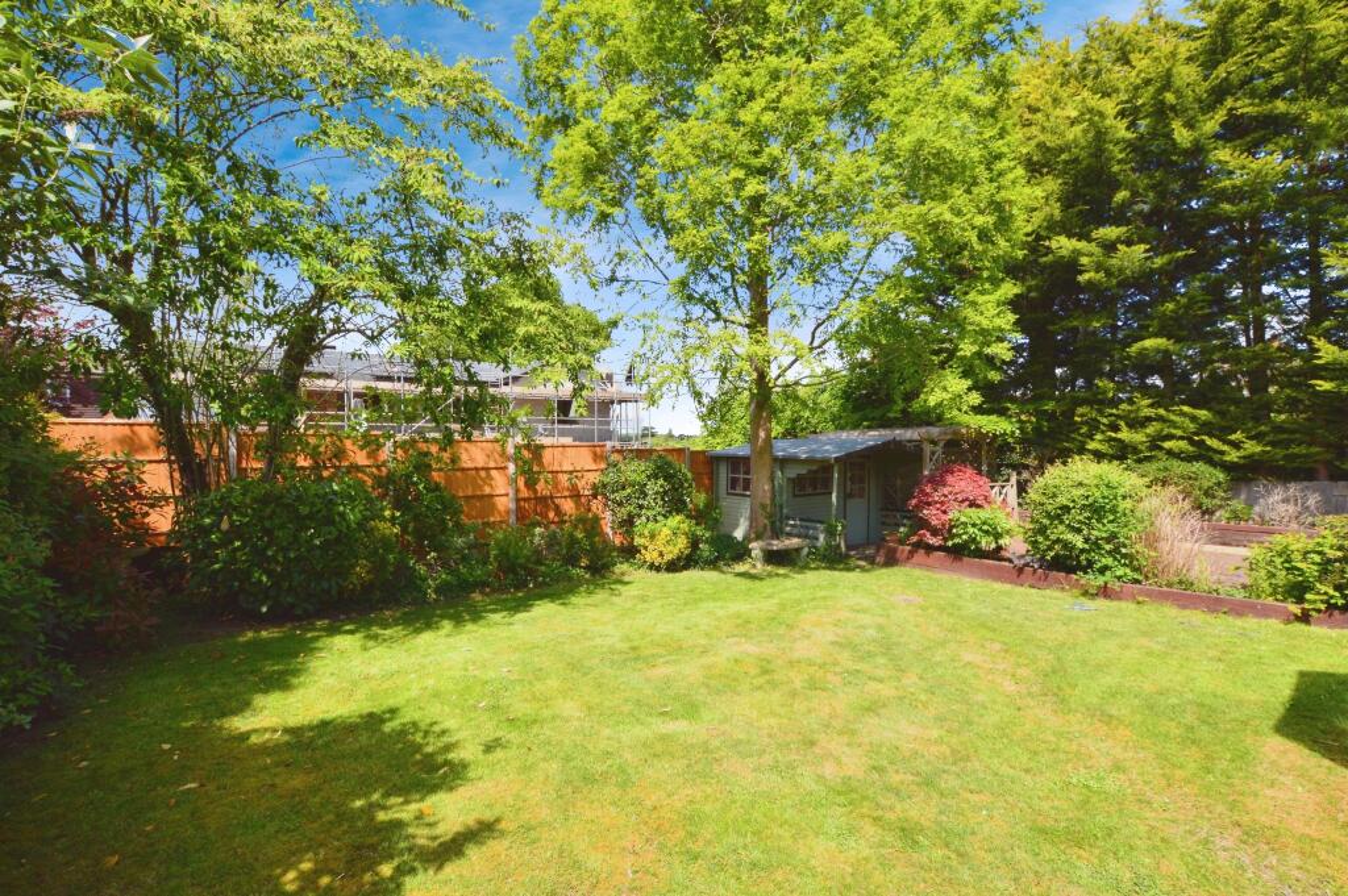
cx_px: 674
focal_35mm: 15
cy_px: 448
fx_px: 561
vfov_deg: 77.2
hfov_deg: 100.4
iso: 400
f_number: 10
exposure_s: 1/320
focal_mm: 10
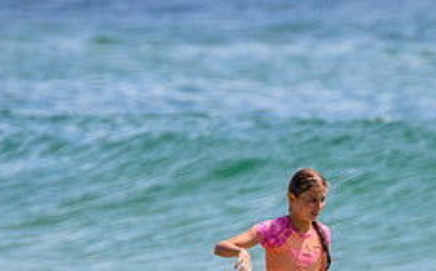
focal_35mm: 1429
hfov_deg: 1.5
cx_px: 276
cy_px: 465
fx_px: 16963
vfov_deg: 0.9
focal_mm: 400
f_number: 5.6
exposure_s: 1/2000
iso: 280
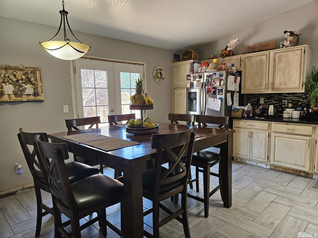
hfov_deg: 73.9
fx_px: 211
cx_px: 159
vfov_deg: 58.9
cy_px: 119
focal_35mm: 23
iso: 320
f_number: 1.8
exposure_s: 1/120
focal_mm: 5.4
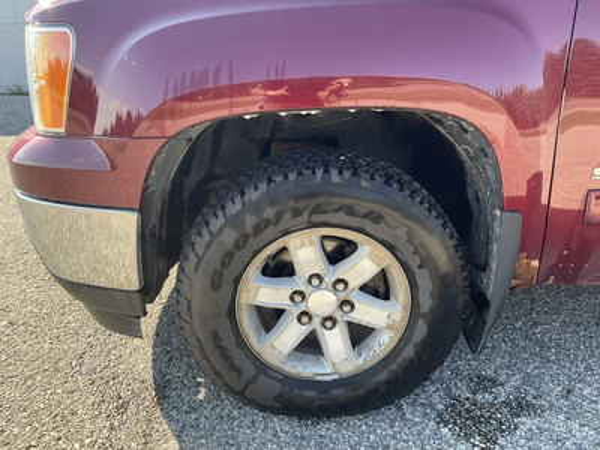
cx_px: 300
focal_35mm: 29
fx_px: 503
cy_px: 225
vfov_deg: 48.2
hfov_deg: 61.7
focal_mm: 3
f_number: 1.8
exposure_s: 1/195
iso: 25
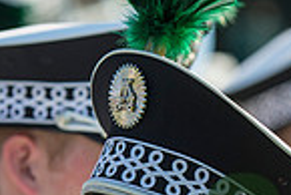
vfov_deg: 2.7
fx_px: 4199
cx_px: 357
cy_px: 267
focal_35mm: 519
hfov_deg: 4.0
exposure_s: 1/1000
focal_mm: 130
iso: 200
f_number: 4.5
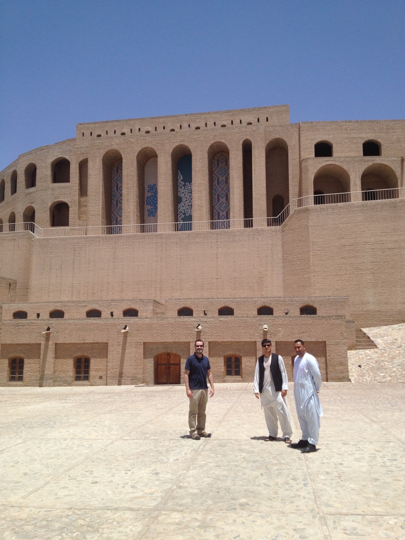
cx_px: 202
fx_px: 546
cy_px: 270
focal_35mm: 35
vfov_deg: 52.6
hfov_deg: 40.7
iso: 50
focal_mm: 4.28
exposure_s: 1/2762
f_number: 2.4
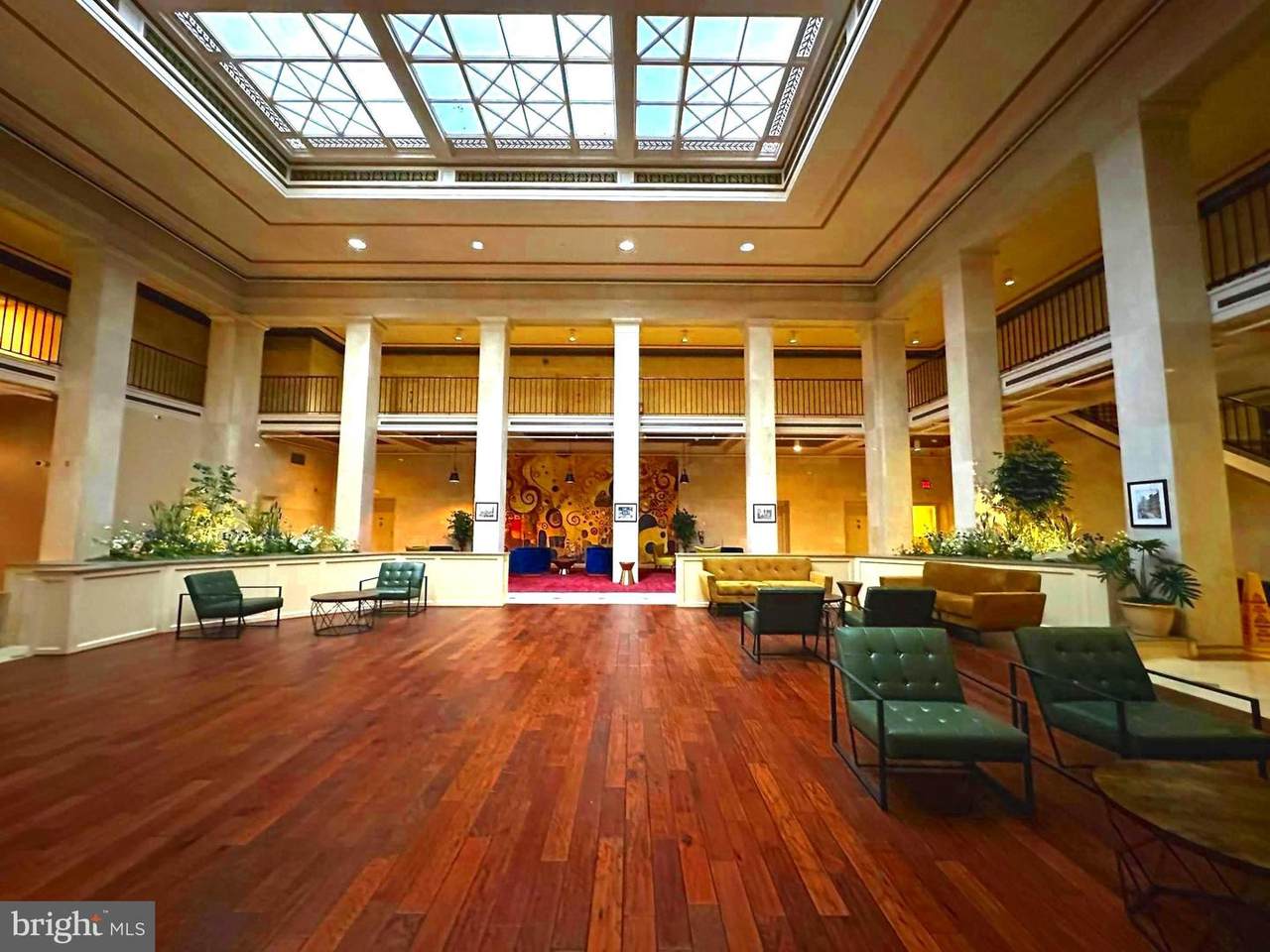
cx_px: 635
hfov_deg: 102.1
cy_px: 476
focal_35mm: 14
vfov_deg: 85.7
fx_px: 514
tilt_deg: +5.2
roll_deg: +0.0
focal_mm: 2.22
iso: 1250
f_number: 2.2
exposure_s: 1/30
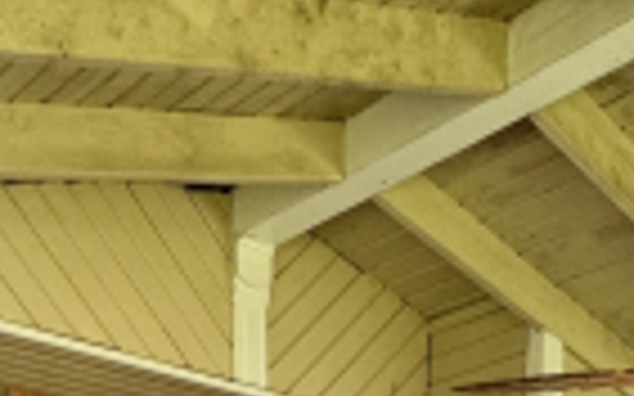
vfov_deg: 12.7
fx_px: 1209
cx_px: 420
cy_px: 1040
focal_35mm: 70
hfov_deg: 29.2
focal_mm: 2.22
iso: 80
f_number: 2.2
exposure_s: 1/99
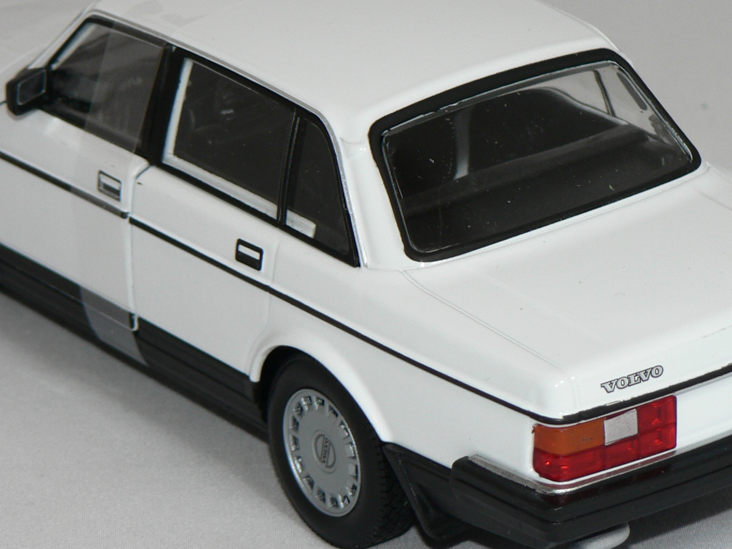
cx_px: 402
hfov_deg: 10.6
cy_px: 213
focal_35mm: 186
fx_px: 3933
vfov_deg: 8.0
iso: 80
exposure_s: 1/60
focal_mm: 16.5
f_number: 3.2
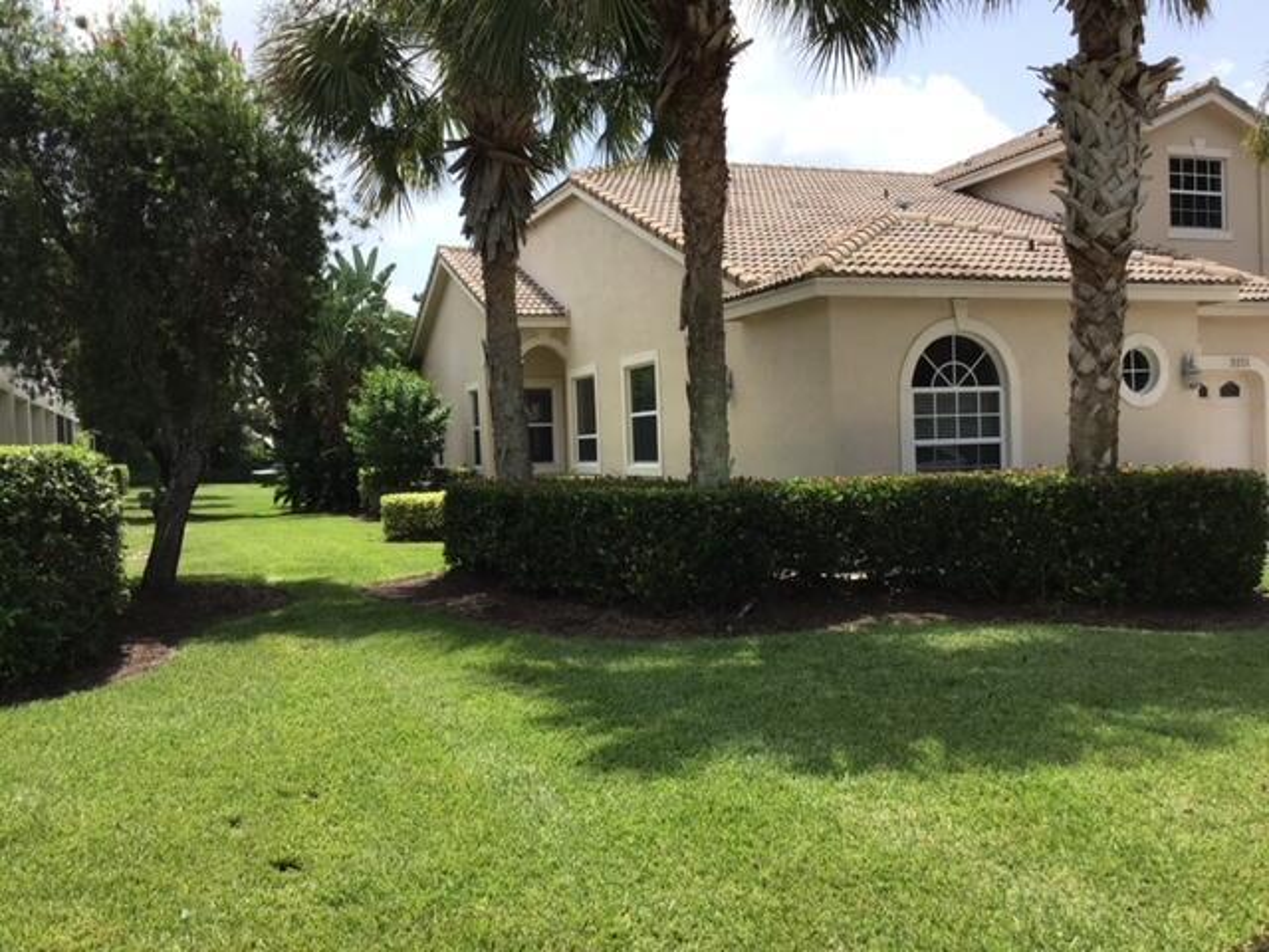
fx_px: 1136
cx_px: 634
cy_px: 476
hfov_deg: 58.4
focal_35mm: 31
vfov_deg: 45.4
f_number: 2.4
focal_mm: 3.3
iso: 25
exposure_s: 1/831
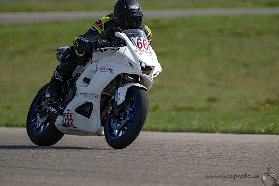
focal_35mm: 600
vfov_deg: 2.3
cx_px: 140
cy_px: 93
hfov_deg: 3.4
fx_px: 4651
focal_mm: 600
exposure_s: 1/800
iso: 125
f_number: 6.3
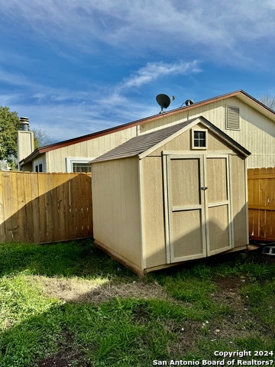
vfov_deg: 71.6
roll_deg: +1.4
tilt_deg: -2.0
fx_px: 254
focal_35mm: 24
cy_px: 184
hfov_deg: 56.8
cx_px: 138
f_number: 1.78
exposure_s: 1/4608
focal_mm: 6.86
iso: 80
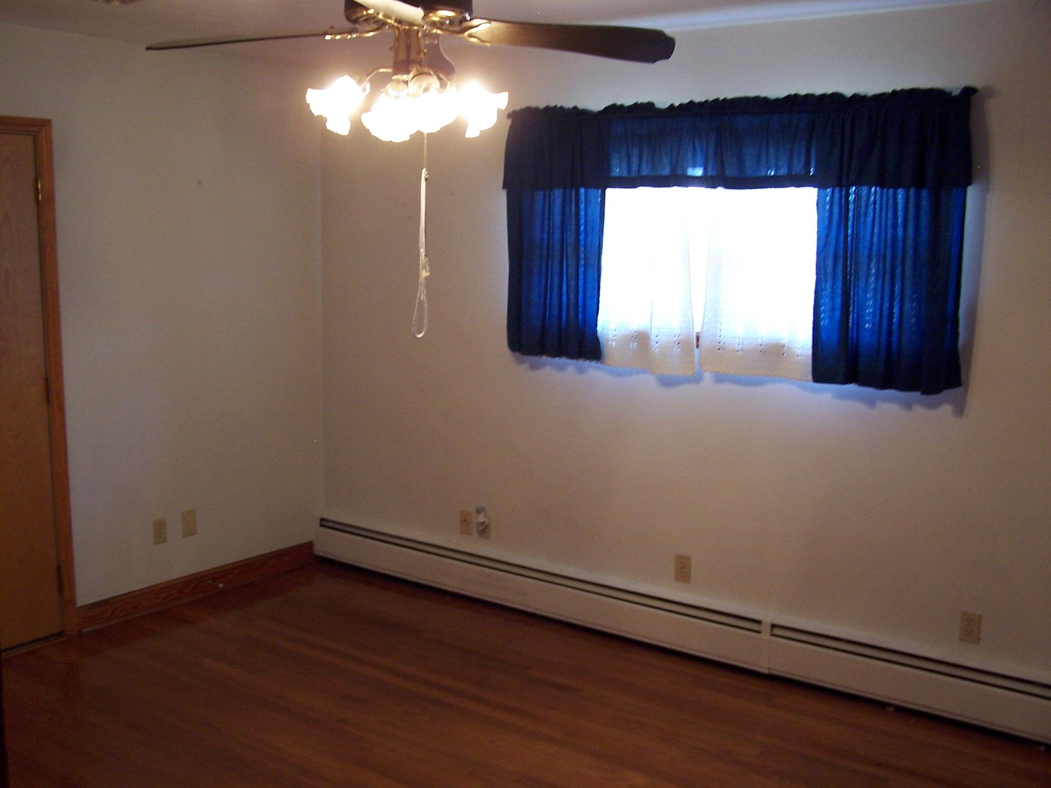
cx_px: 526
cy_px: 394
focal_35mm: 38
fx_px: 1154
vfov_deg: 37.7
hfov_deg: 49.0
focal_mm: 6.3
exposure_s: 1/10
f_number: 2.8
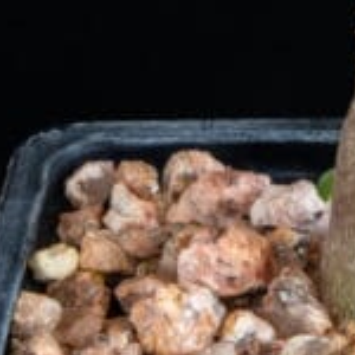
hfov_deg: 7.1
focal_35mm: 244
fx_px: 2831
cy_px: 7
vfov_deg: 7.1
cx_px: 412
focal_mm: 60
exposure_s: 5
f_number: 36
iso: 100
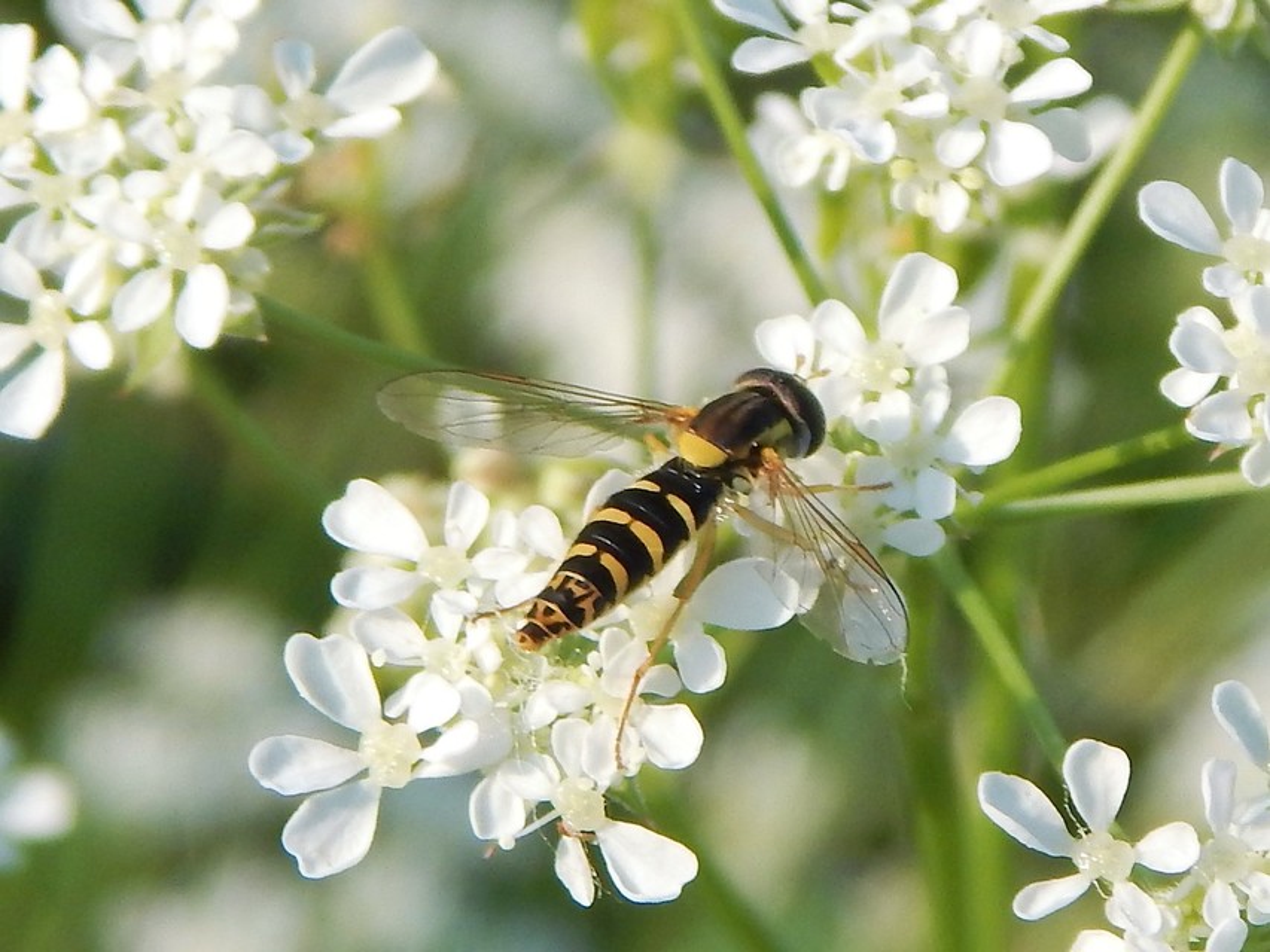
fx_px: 2752
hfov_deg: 26.0
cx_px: 635
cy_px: 476
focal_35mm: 75
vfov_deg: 19.6
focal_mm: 13.5
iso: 125
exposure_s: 1/640
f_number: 4.2
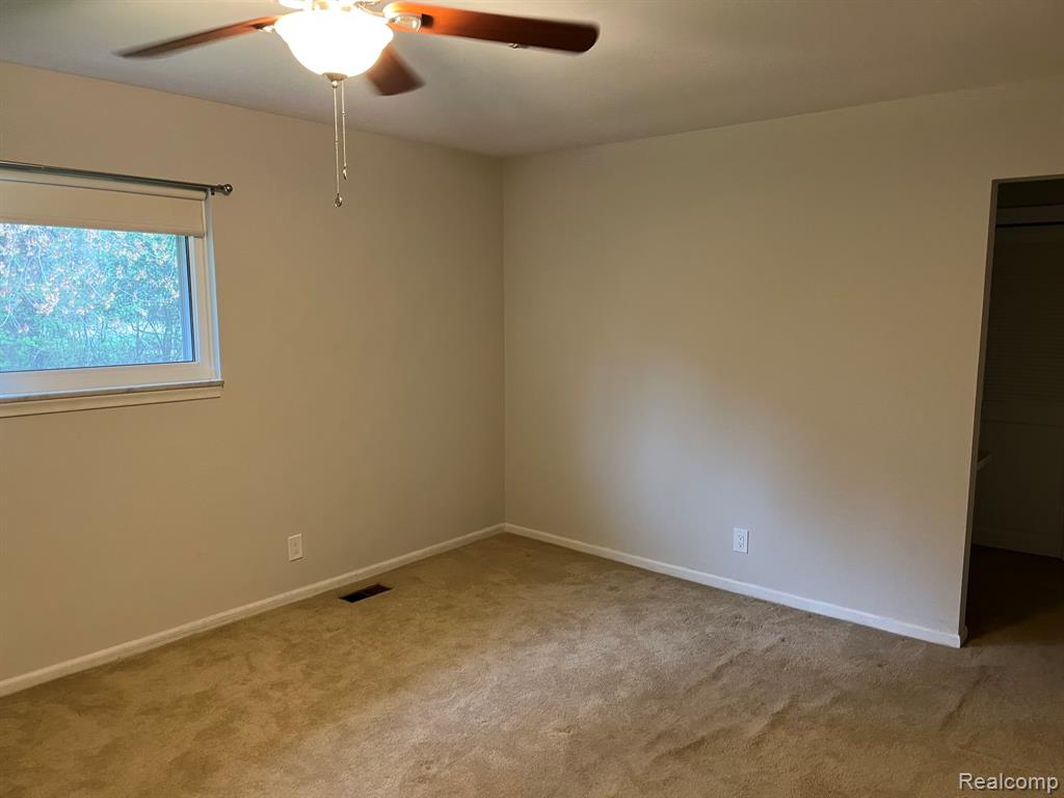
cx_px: 532
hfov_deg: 67.3
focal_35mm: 26
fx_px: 799
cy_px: 399
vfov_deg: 53.1
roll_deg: +0.0
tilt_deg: -6.1
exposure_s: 1/60
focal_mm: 5.1
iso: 200
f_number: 1.6
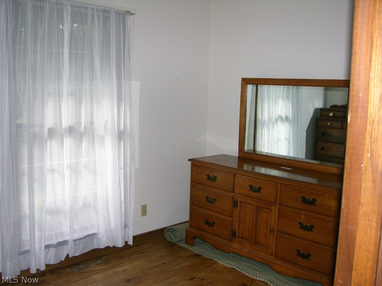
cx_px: 191
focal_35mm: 35
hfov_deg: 52.6
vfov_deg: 40.7
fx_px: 386
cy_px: 143
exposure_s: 1/60.1
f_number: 2.8
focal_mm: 8.9
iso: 200
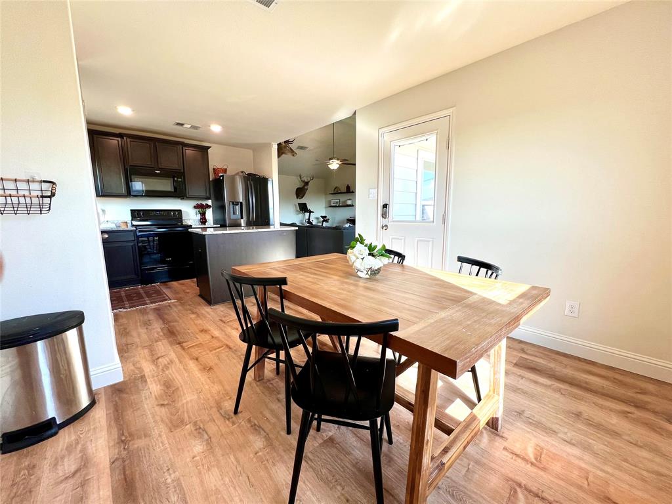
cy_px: 252
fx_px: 252
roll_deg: +0.4
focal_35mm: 13
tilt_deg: -9.0
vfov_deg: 89.9
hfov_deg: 106.2
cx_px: 336
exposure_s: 1/120
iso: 64
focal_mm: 1.57
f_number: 1.8
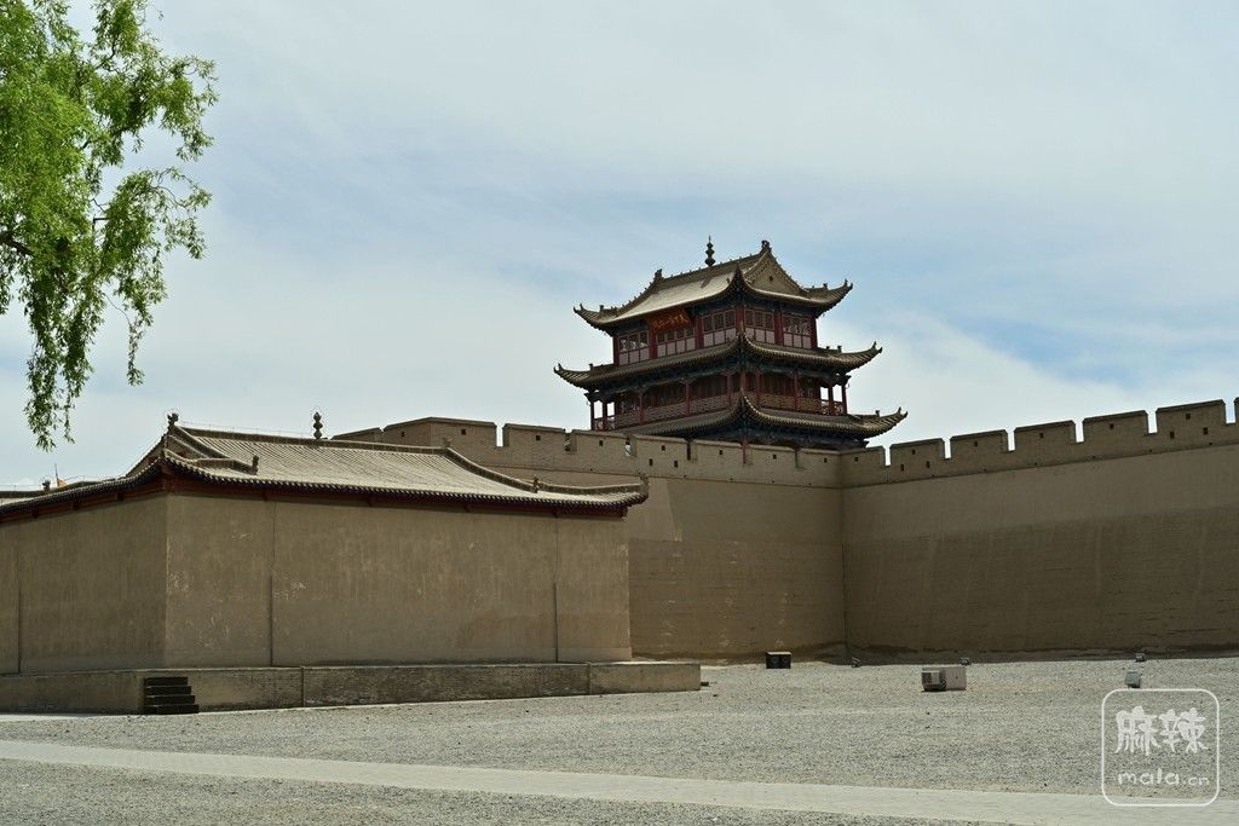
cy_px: 413
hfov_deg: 39.6
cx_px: 620
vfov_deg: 27.0
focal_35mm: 50
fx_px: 1721
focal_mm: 50
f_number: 16
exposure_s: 1/250
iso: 100
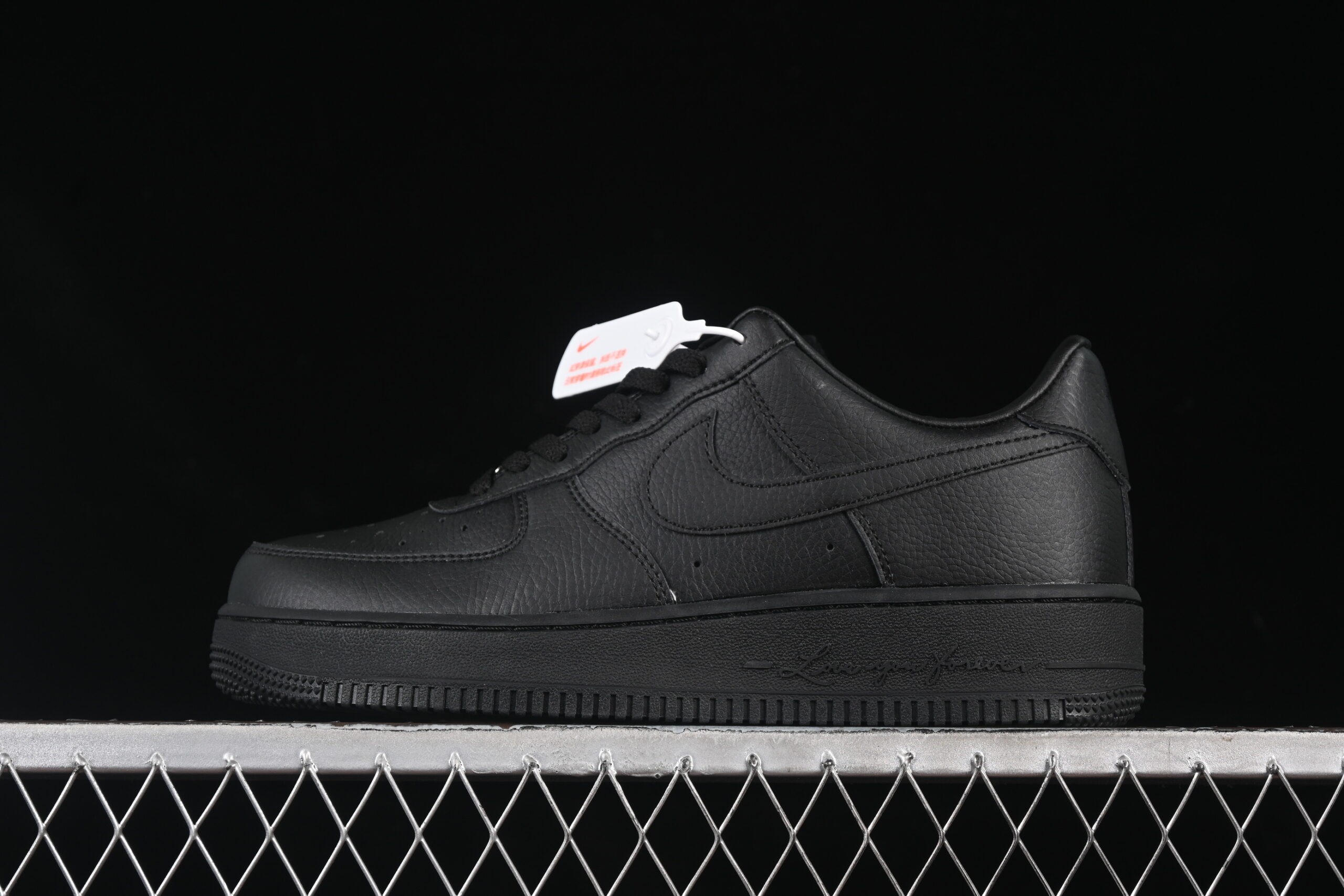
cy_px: 448
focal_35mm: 75
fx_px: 2800
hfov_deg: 27.0
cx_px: 672
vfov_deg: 18.2
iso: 160
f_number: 6.3
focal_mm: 50
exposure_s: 1/50
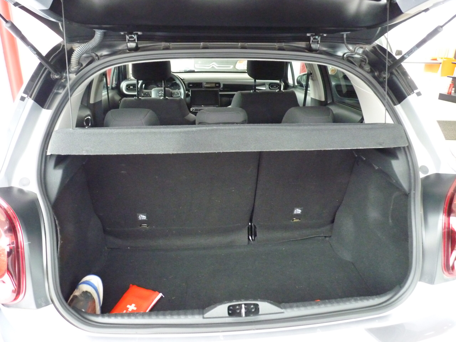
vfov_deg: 51.4
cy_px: 171
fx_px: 356
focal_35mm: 27
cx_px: 228
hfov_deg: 65.3
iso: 800
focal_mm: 4.8
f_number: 2.8
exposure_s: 1/15
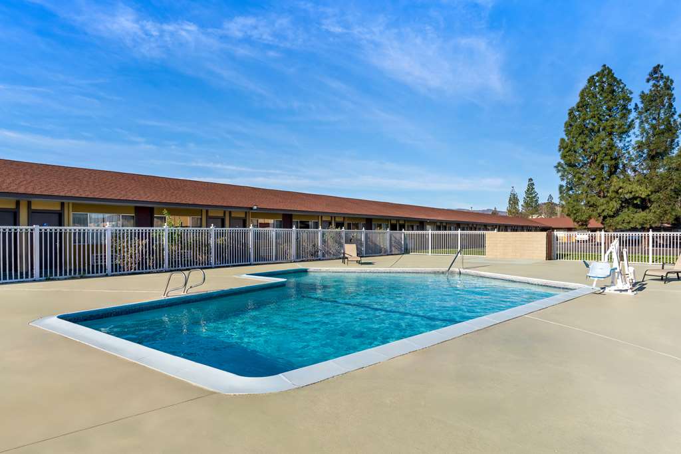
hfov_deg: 86.9
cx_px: 340
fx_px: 359
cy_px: 227
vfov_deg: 64.6
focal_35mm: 19
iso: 200
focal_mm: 19
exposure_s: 1/640
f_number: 8
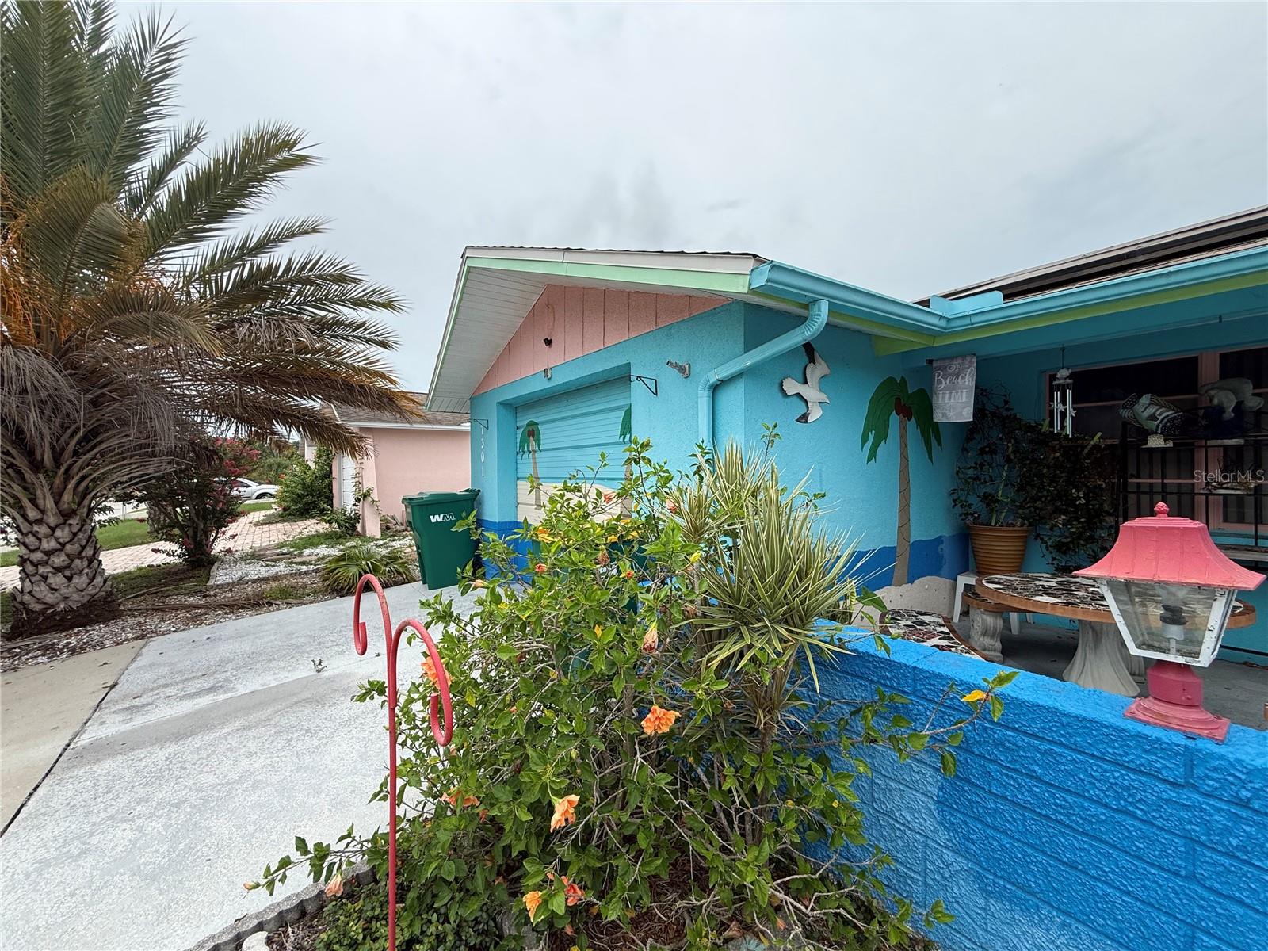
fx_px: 513
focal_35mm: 14
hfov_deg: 102.1
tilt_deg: +1.0
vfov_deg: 85.7
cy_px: 476
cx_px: 634
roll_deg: +1.2
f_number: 2.2
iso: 50
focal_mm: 2.22
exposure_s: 1/1068
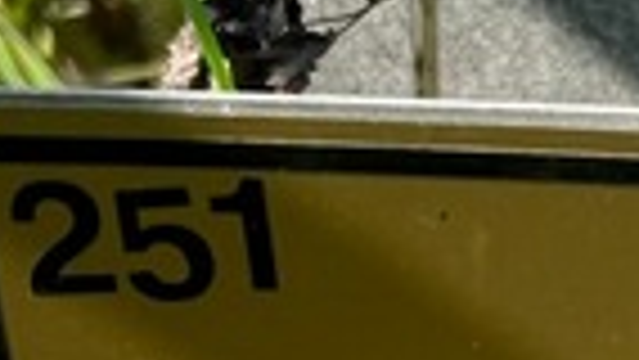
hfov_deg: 12.6
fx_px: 2712
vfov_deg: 7.3
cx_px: 1048
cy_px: 756
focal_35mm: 160
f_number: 1.5
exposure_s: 1/957
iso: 50
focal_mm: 5.7
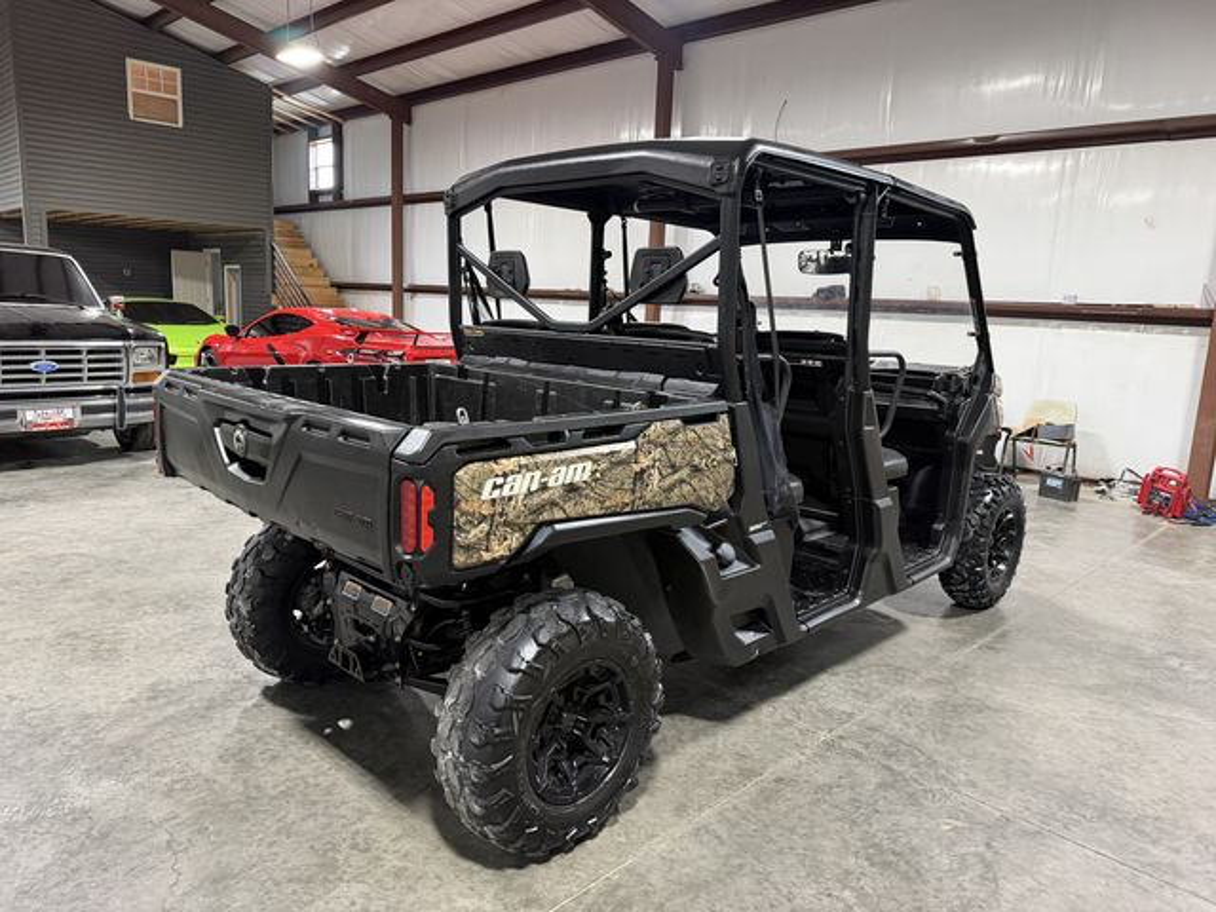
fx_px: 843
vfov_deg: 56.8
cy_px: 456
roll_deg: -2.3
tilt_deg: -10.4
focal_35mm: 24
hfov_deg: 71.6
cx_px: 608
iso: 400
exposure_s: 1/60
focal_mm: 6.76
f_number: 1.78
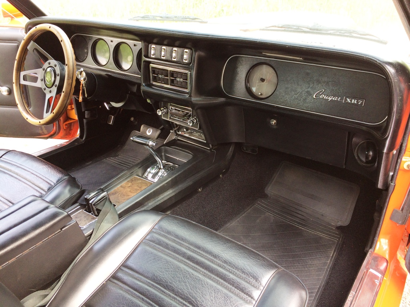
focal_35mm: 29
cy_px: 154
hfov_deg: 61.7
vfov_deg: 48.2
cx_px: 205
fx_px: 343
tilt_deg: -25.8
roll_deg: -2.6
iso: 50
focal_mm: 4.15
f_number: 2.2
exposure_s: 1/100
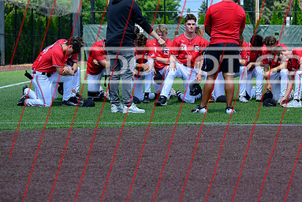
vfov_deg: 12.1
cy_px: 79
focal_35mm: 113
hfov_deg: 18.0
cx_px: 213
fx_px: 949
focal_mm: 70
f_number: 4
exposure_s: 1/400
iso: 90
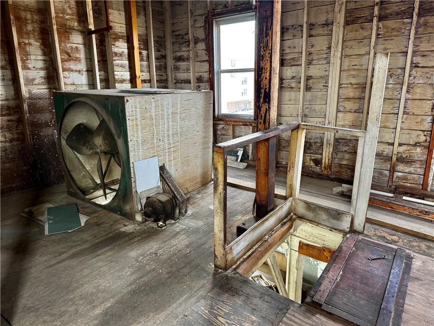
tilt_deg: -15.6
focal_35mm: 24
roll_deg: +0.7
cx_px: 217
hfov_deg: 71.6
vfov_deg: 56.8
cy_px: 163
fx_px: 301
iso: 200
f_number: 1.78
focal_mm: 6.76
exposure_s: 1/104
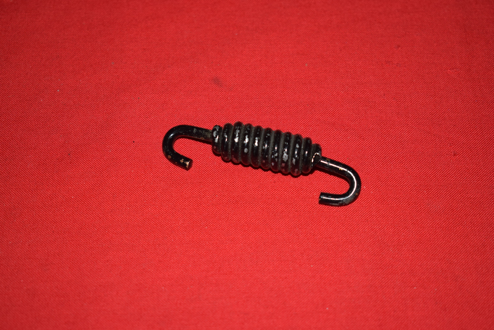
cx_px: 247
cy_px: 165
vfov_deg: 19.0
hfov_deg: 28.1
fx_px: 989
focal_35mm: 72
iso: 400
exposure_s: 1/200
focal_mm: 48
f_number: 5.3
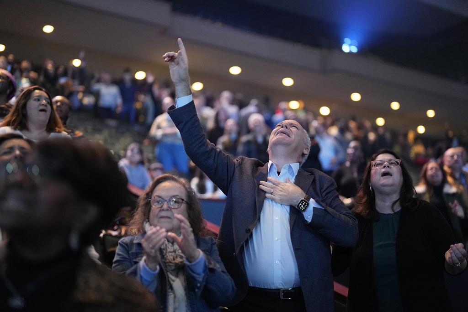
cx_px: 234
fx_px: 650
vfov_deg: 27.0
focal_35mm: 50
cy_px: 156
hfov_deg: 39.6
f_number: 1.2
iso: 5000
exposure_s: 1/500
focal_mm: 50
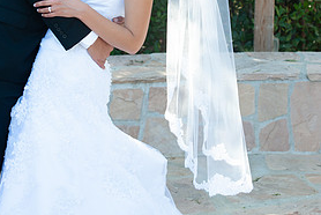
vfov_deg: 12.1
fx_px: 1009
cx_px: 150
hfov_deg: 18.1
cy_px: 23
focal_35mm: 113
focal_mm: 70
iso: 200
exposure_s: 1/125
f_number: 5
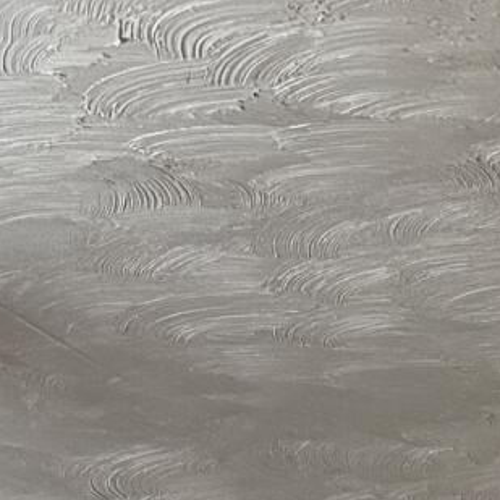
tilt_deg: -3.9
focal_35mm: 206
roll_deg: -0.5
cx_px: 408
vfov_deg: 7.4
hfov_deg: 8.5
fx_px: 3366
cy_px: 1560
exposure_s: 1/60
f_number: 1.78
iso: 400
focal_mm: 6.76
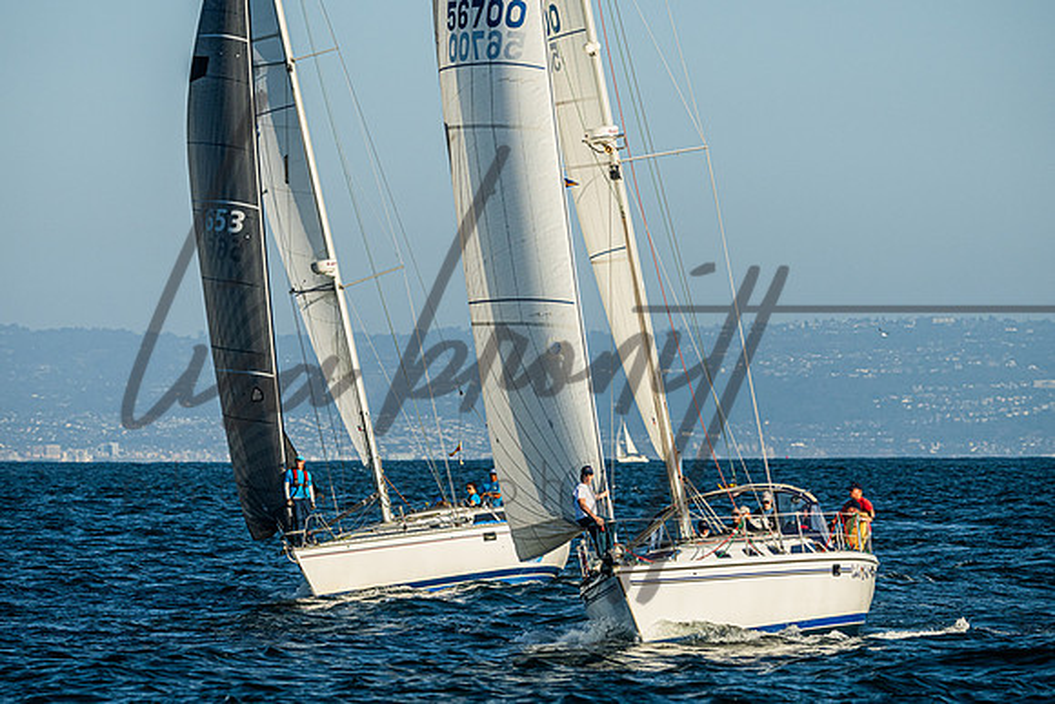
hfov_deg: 7.2
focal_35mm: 286
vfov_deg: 4.8
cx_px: 543
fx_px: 8391
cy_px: 311
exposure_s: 1/5000
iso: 400
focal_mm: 210
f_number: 5.6
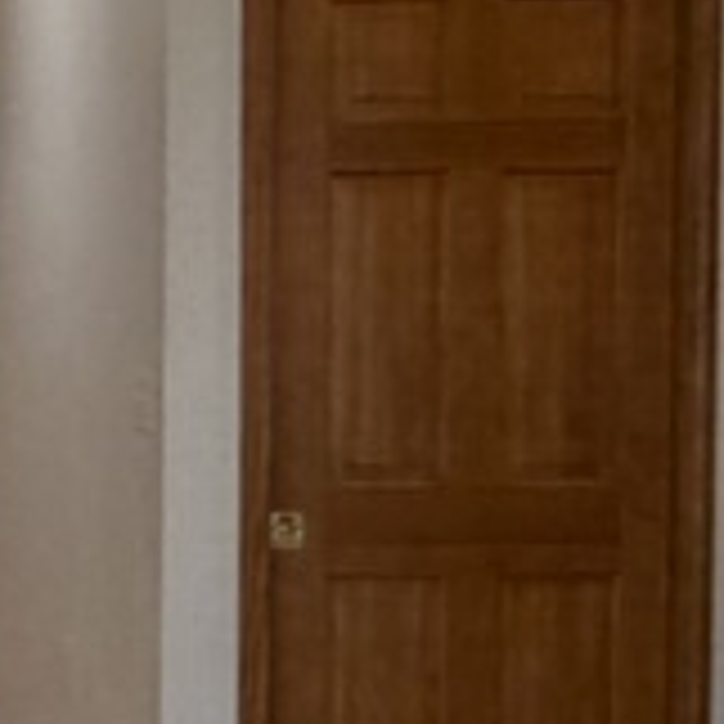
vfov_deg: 15.7
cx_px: -558
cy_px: 378
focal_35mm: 111
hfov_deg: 14.0
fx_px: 2627
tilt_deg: -3.3
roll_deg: +0.7
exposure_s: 1/120
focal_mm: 2.22
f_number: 2.2
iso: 250
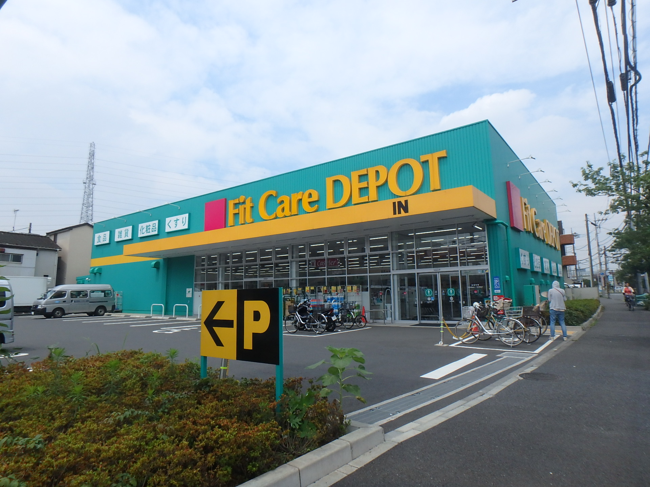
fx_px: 394
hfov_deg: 79.0
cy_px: 244
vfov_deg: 63.4
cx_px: 325
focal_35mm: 21
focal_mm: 3.7
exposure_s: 1/400
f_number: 6
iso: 125
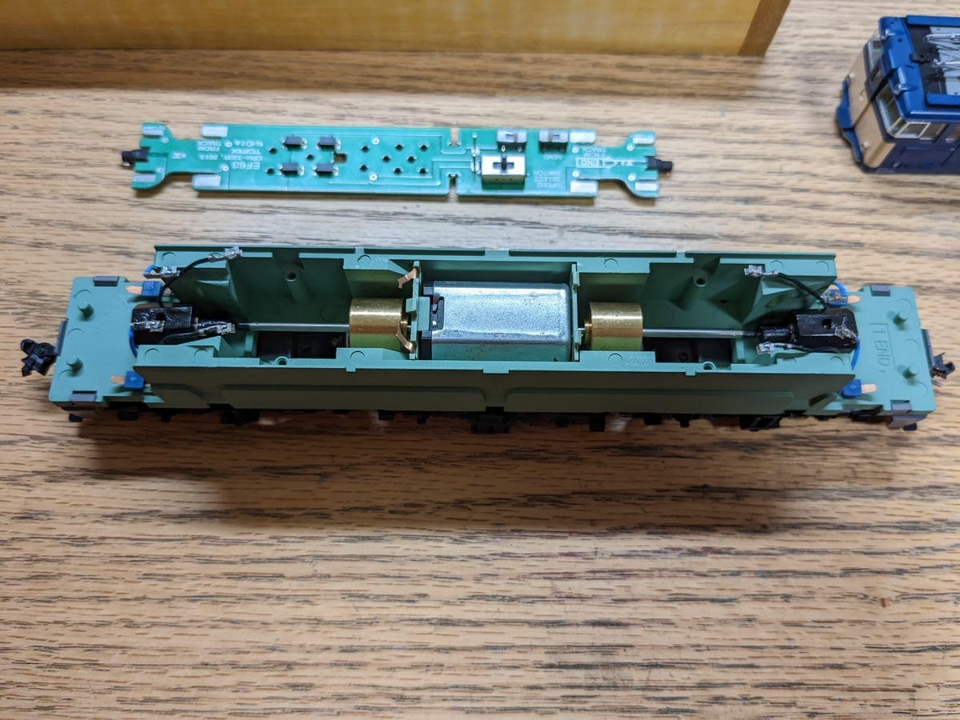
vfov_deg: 51.4
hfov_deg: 65.3
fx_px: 749
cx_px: 480
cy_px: 360
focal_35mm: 27
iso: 82
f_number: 1.73
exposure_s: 1/99.9
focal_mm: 4.38
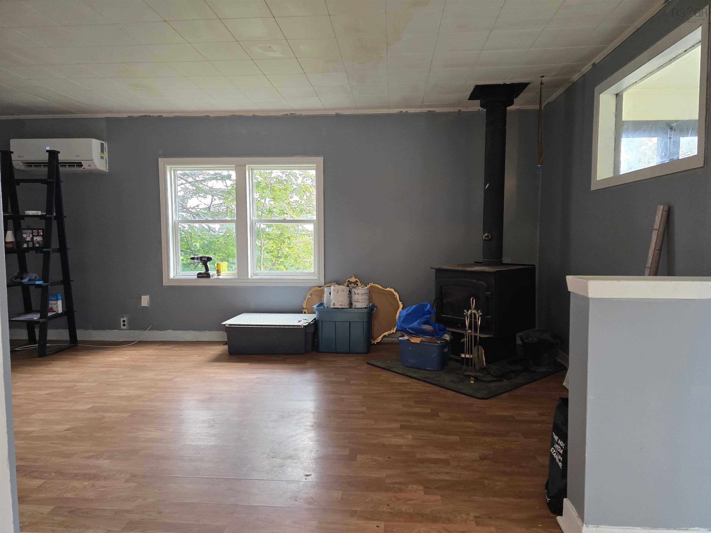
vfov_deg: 58.9
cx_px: 356
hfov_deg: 73.9
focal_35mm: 23
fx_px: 472
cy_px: 266
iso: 500
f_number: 1.7
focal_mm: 6.3
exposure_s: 1/120
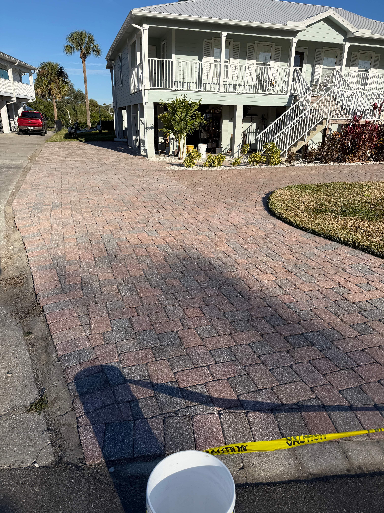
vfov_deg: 71.6
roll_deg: -1.7
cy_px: 256
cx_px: 192
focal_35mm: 24
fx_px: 355
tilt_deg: -20.8
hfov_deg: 56.8
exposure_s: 1/6173
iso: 80
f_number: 1.78
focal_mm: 6.76
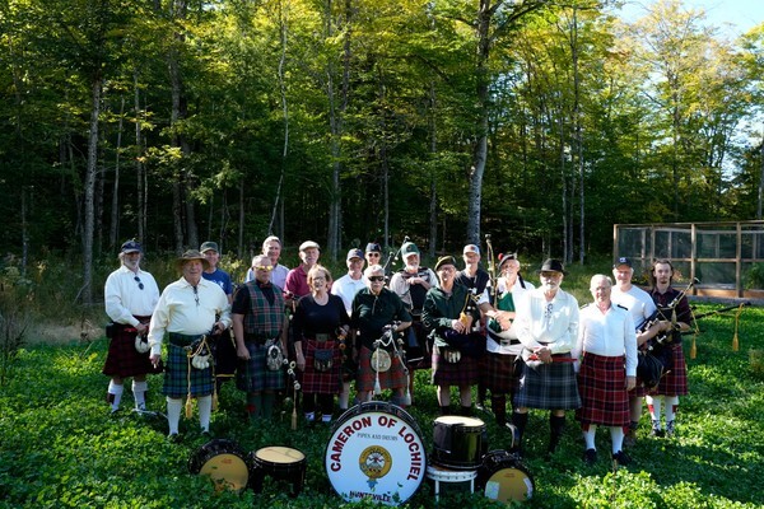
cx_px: 382
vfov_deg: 38.9
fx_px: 721
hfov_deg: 55.8
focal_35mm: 34
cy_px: 254
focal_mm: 34
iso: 800
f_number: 7.1
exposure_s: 1/400
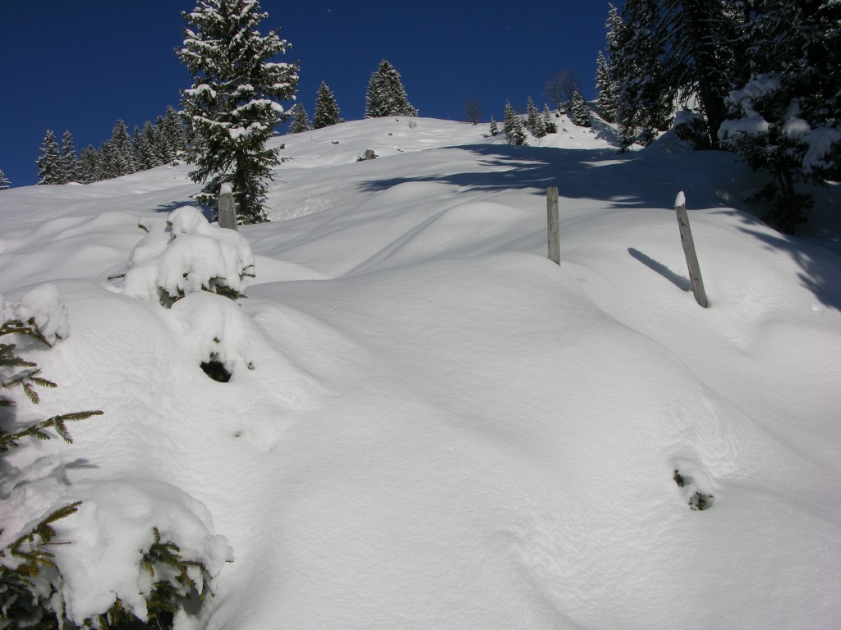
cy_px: 315
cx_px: 420
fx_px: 850
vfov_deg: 40.7
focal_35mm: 35
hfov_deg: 52.6
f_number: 8
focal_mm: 8.9
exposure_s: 1/628
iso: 50
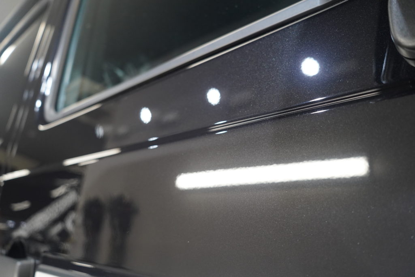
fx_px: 346
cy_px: 138
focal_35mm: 30
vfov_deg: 43.6
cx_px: 208
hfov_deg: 61.9
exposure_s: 1/60
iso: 3200
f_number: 4.5
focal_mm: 30
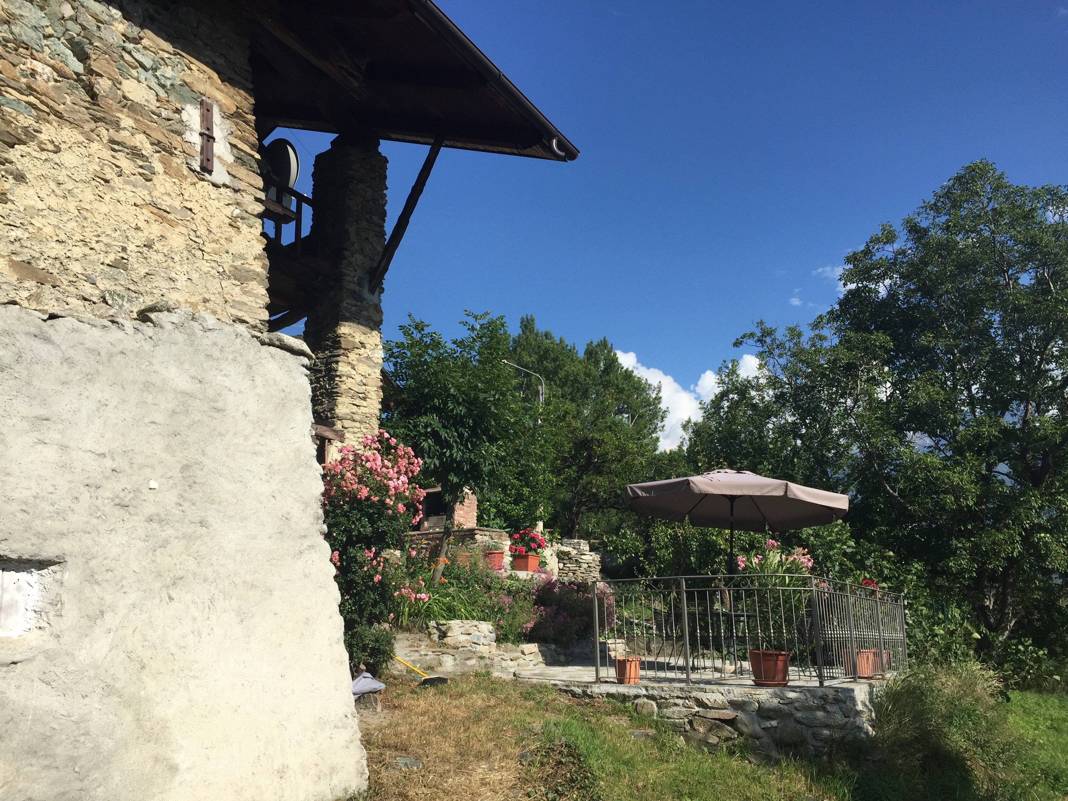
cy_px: 400
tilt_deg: +15.1
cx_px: 534
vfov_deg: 48.2
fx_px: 895
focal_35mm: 29
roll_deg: +1.1
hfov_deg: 61.7
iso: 32
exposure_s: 1/2639
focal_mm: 4.15
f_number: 2.2
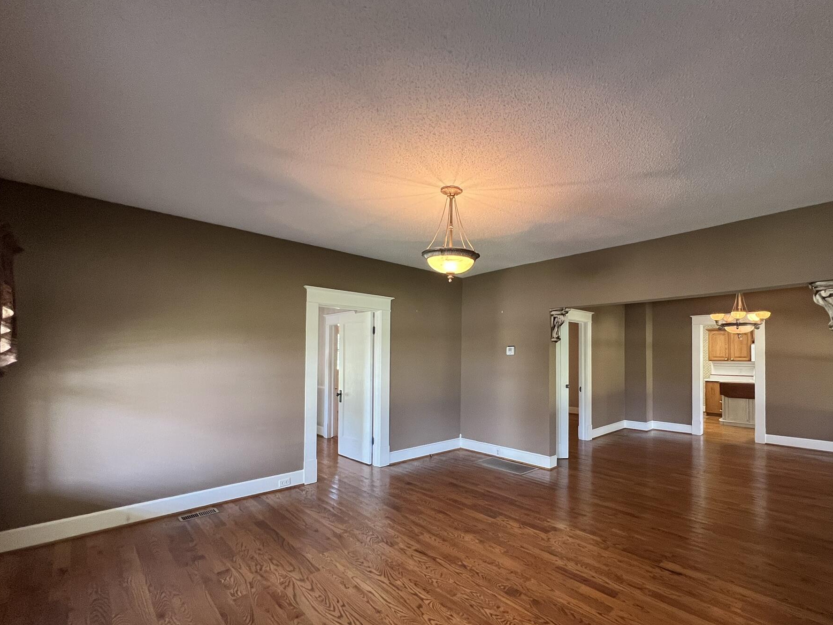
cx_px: 476
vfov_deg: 81.4
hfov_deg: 97.5
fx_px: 361
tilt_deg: +0.6
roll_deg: -0.2
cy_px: 351
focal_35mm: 15
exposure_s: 1/60
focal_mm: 1.57
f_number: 1.8
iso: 320
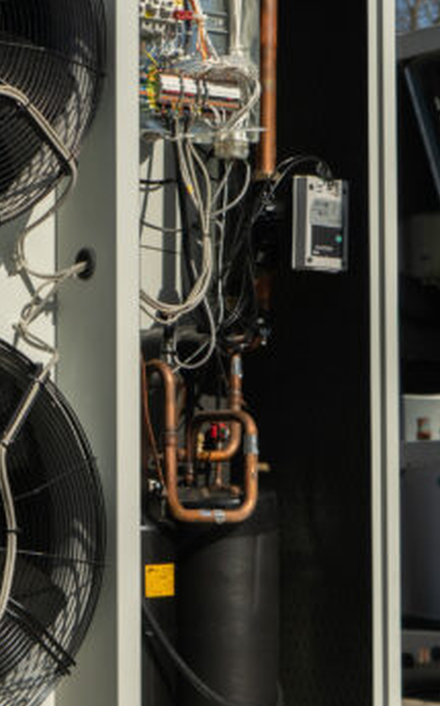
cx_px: -35
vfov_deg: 19.6
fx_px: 2038
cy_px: 320
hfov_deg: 12.1
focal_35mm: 106
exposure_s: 1/1000
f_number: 4
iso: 100
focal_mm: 35
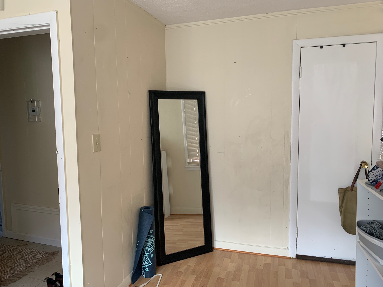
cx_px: 192
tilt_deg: -4.4
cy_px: 144
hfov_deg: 67.3
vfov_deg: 53.1
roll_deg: +0.0
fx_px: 288
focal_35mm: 26
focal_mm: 4.25
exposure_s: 1/66
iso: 100
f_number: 1.8
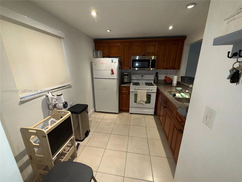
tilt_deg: -15.5
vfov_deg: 85.7
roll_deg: -0.3
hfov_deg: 102.1
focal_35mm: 14
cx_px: 121
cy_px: 91
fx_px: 98
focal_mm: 2.22
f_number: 2.2
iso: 100
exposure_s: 1/60
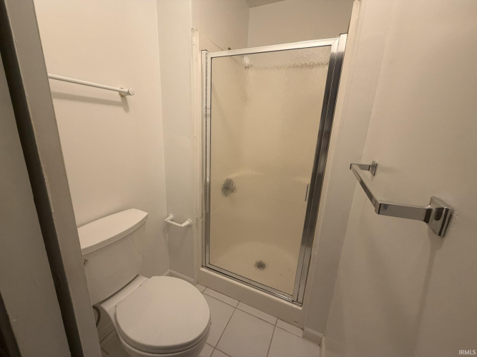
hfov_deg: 102.1
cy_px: 178
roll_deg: -1.7
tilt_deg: -14.3
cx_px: 238
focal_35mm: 14
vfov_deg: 85.7
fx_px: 193
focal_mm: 2.22
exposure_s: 1/120
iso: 320
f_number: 2.2
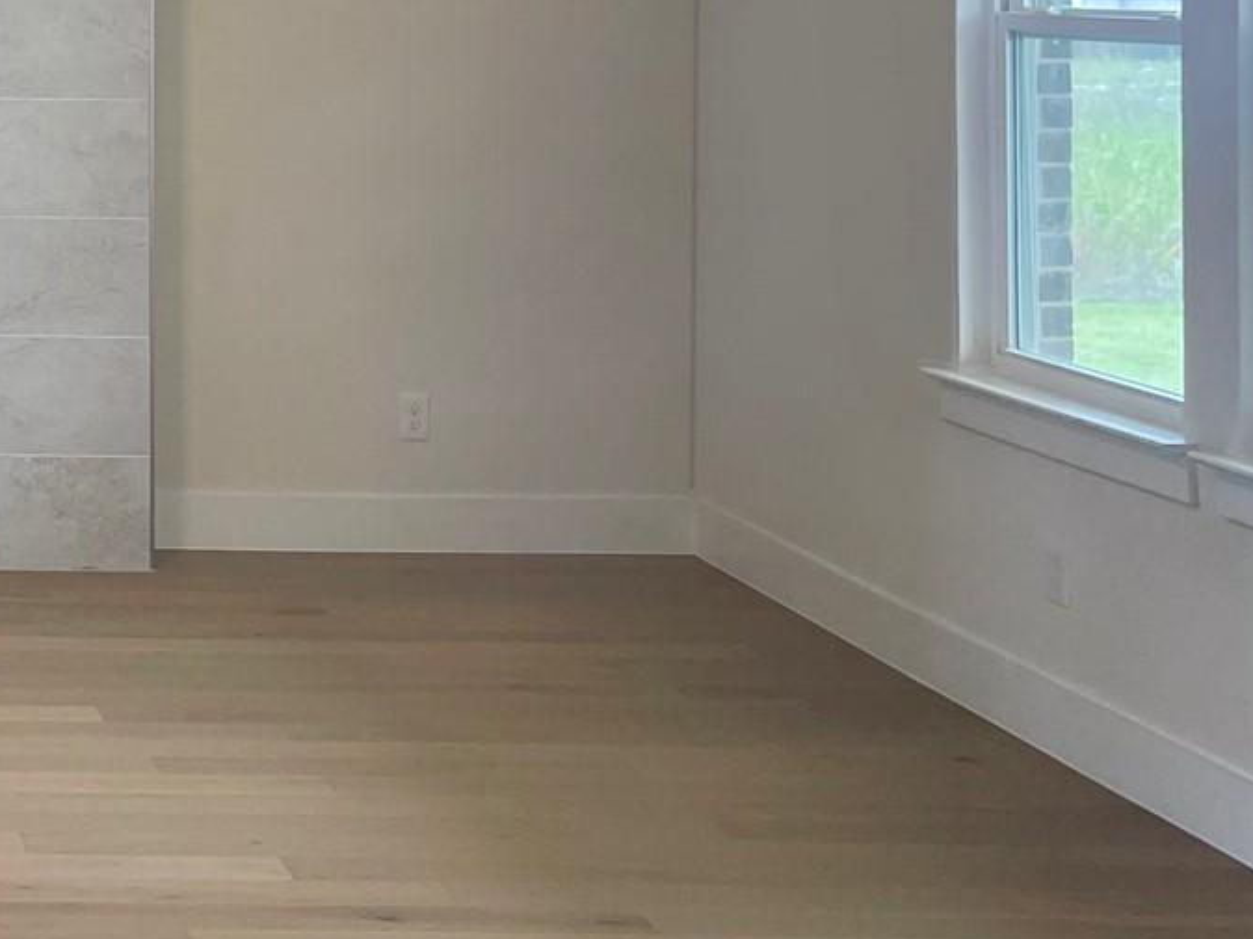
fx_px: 2750
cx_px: -348
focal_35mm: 76
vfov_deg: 18.6
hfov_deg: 23.0
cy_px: -93
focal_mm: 5.1
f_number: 1.6
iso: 80
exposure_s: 1/120
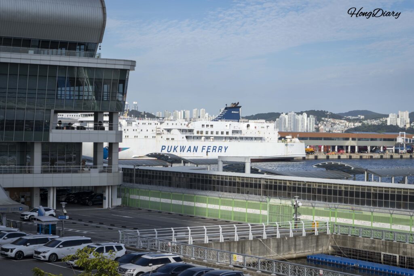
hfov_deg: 33.4
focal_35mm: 60
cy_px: 138
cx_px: 207
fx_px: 690
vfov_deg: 22.6
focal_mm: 60
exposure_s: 1/200
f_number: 11
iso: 100
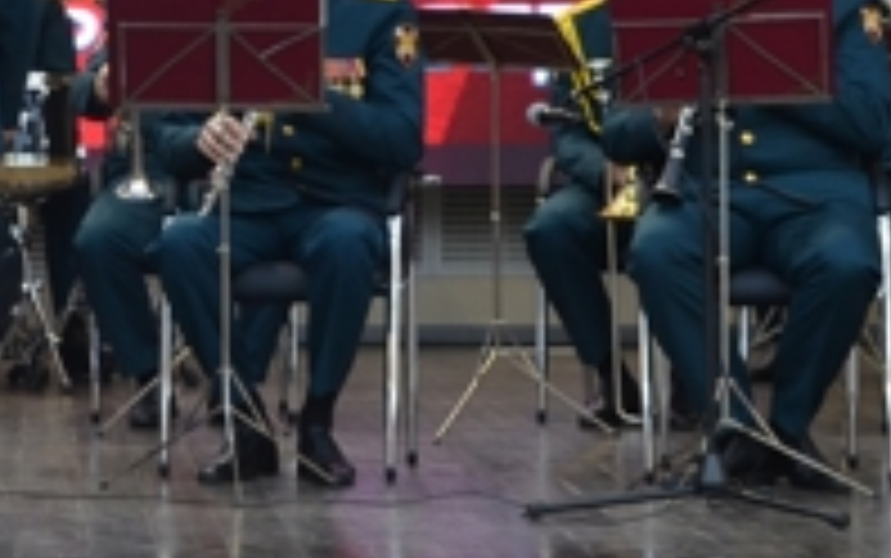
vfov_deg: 5.9
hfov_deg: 9.5
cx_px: -36
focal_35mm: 220
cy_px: -135
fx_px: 5345
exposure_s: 1/30
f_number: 4.5
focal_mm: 38
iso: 400
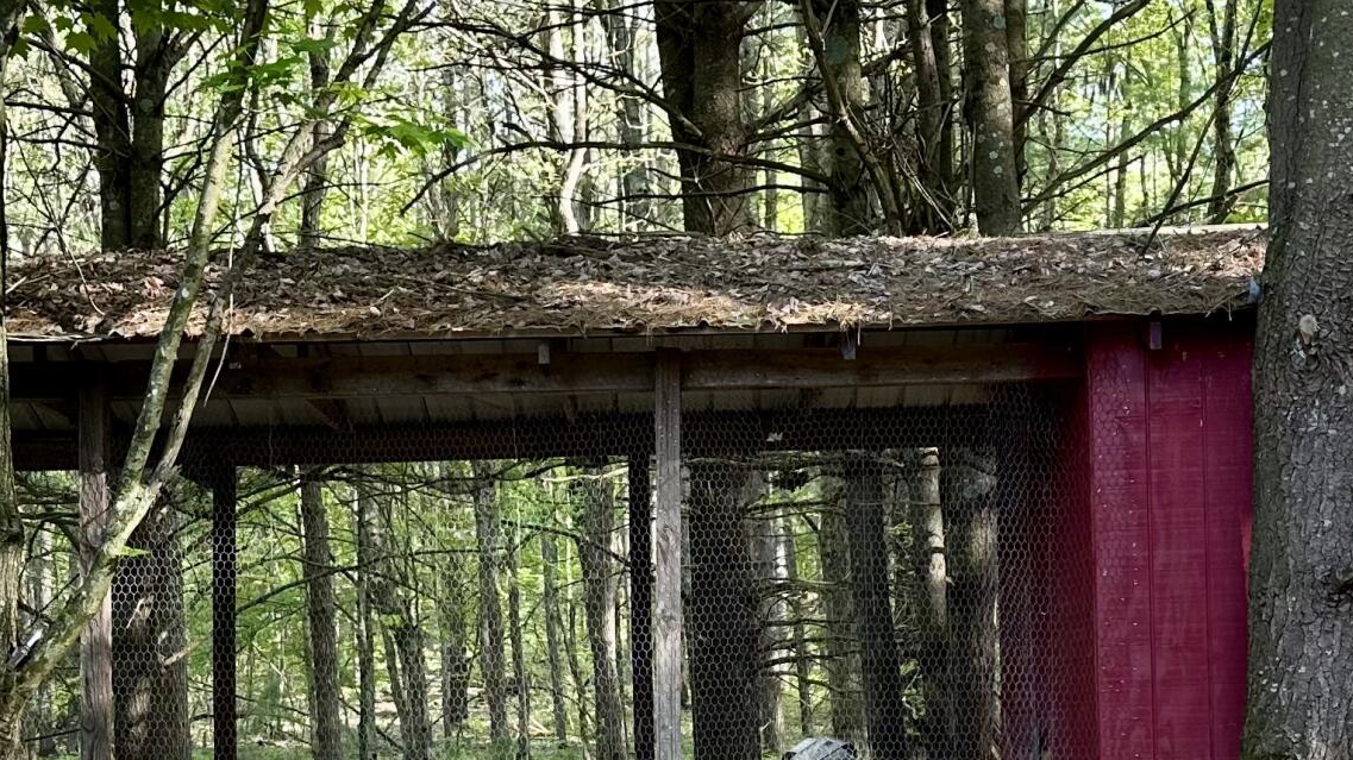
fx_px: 2475
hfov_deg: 30.6
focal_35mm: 69
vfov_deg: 17.2
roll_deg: +3.1
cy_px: 718
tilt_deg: +0.6
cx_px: 737
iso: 64
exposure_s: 1/137
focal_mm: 6.86
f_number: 1.78
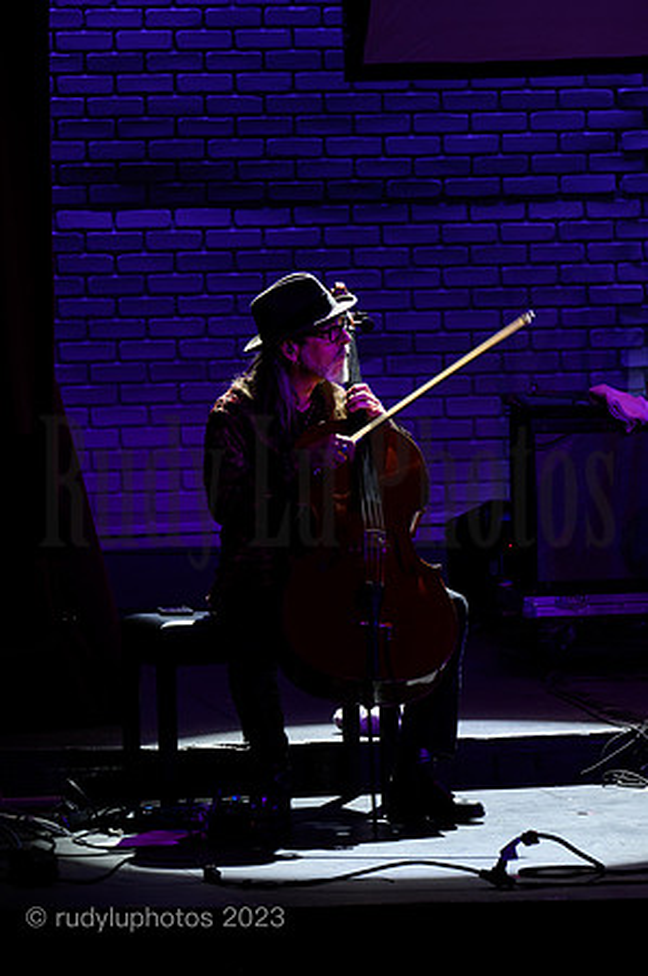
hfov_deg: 6.9
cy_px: 488
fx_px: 5412
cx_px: 324
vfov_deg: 10.3
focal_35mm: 200
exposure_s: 1/60
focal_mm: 200
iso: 2000
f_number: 8
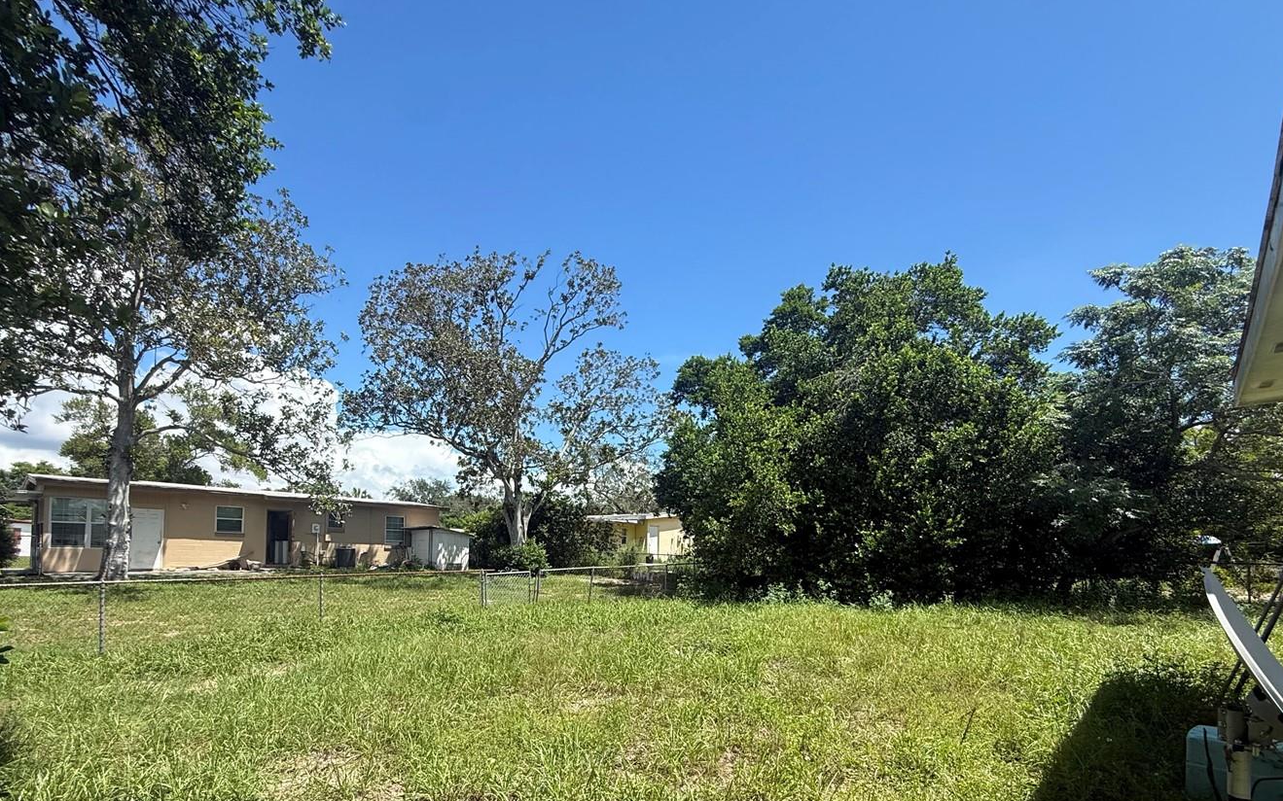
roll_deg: -1.1
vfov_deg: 63.3
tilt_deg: +1.1
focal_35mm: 18
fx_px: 629
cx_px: 622
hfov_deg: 91.1
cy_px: 535
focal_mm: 2.22
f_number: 2.2
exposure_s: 1/1534
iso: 64
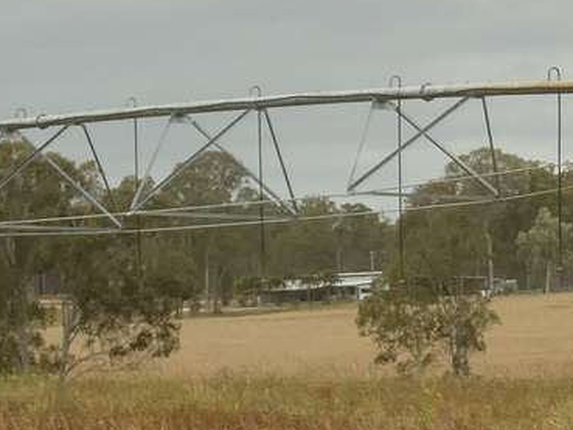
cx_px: 432
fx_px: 3444
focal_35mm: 208
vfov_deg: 7.1
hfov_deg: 9.5
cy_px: 251
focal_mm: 7.2
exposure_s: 1/640
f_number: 3.8
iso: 80
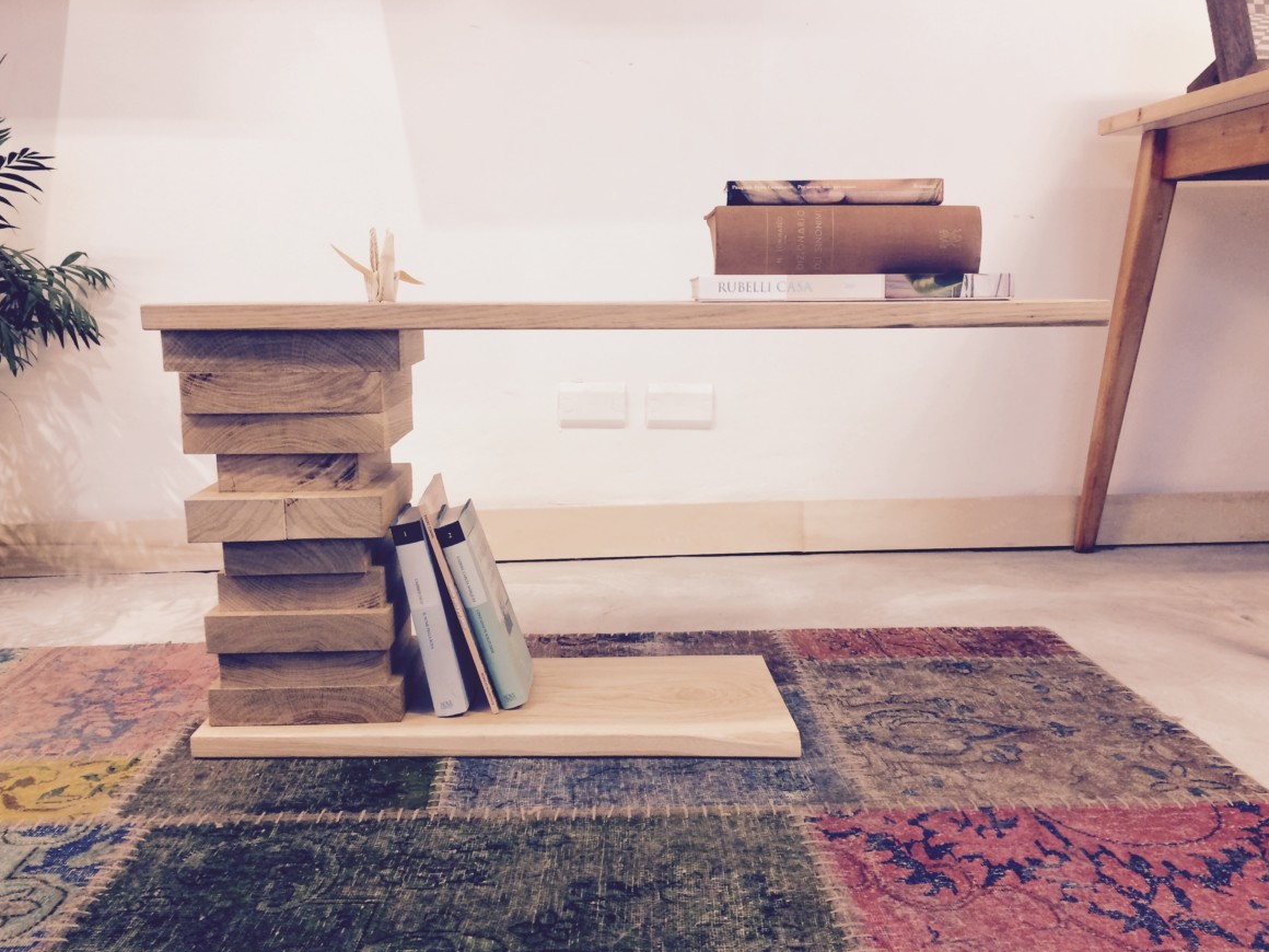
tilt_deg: -10.8
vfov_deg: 46.8
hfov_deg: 60.0
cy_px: 486
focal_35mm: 30
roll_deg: +1.4
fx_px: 1100
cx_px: 621
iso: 100
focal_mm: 4.15
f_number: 2.2
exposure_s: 1/33
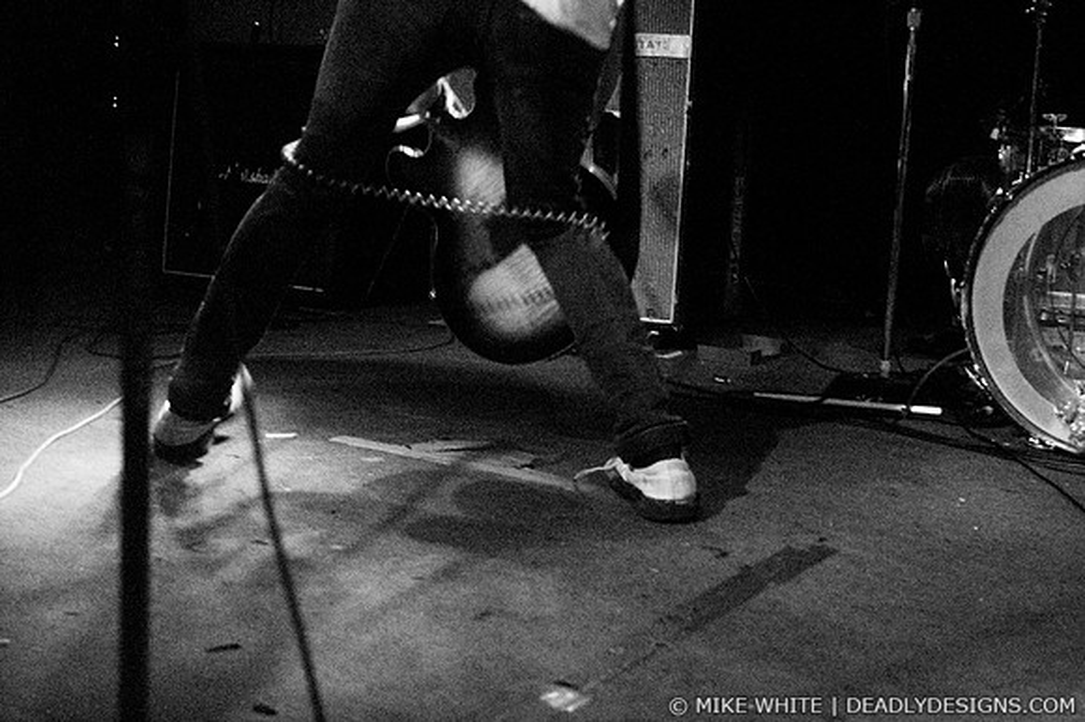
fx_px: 1581
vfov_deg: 25.7
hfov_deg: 37.9
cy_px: 361
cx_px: 542
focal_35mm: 52
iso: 1600
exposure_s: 1/80
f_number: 2.8
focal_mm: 35
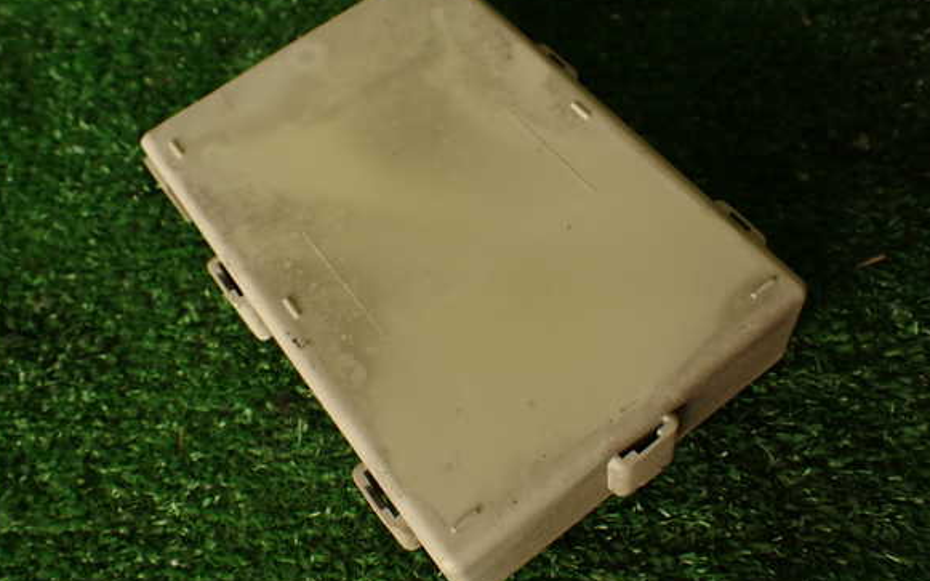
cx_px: 463
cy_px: 285
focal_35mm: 35
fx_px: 887
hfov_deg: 55.3
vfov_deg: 36.3
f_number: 3.2
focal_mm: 5.79
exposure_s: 1/80
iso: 100
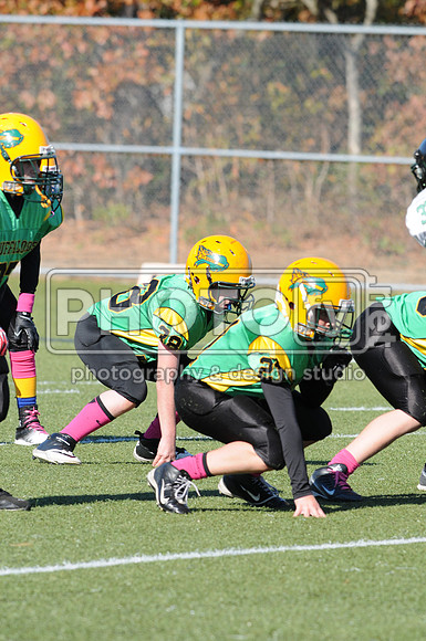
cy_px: 320
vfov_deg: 4.6
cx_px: 213
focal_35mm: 450
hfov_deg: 3.0
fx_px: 8011
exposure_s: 1/500
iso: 200
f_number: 6.3
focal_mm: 300
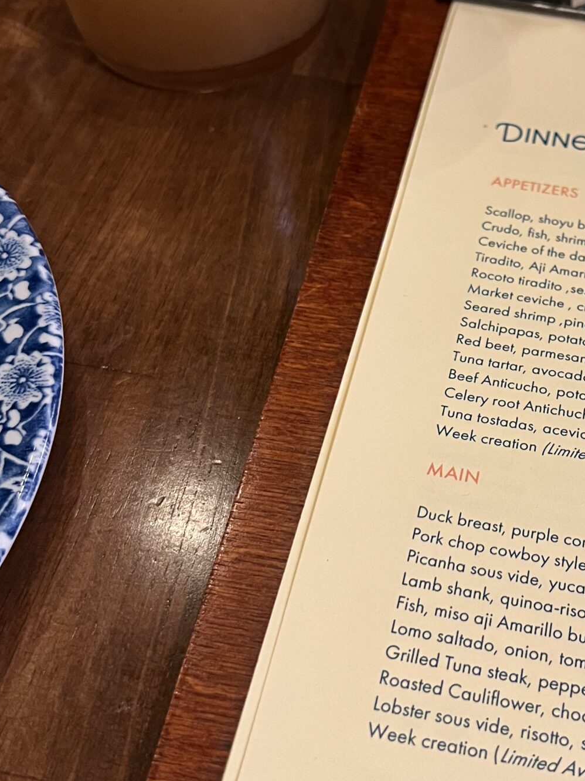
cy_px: 344
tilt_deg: -53.2
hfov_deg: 28.4
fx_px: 1127
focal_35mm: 50
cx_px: 478
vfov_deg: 38.1
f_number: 1.5
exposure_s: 1/60
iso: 320
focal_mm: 5.7
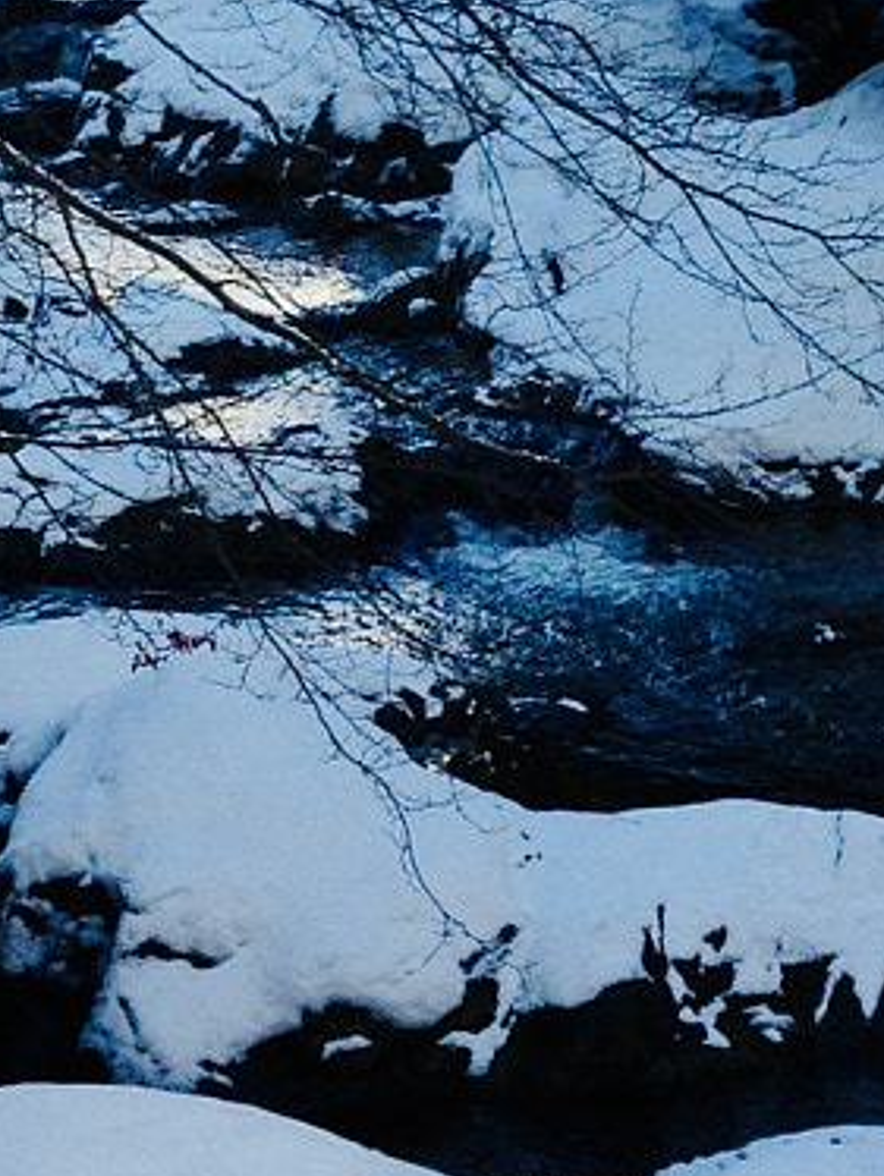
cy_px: -160
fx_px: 4796
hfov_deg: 10.5
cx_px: 469
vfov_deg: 13.7
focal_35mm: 141
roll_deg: +0.8
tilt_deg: -3.0
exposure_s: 1/259
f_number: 2.4
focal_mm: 4.12
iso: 50
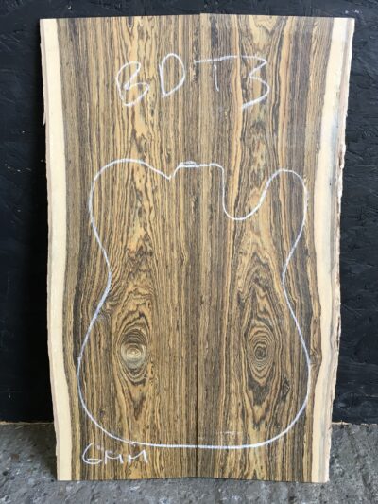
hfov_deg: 48.2
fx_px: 422
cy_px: 252
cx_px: 189
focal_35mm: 29
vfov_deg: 61.6
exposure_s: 1/33
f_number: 2.2
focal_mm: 4.15
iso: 40
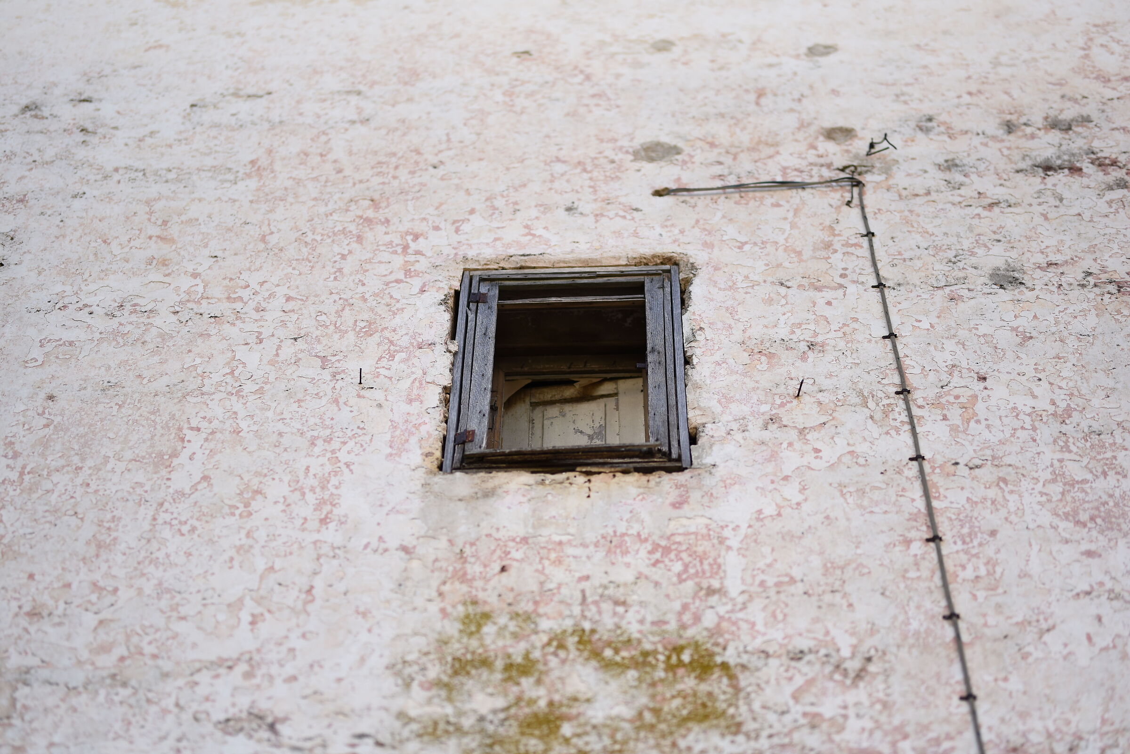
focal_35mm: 85
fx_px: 2669
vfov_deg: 16.1
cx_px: 565
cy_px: 377
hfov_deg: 23.9
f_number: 1.4
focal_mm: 85
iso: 125
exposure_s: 1/4000
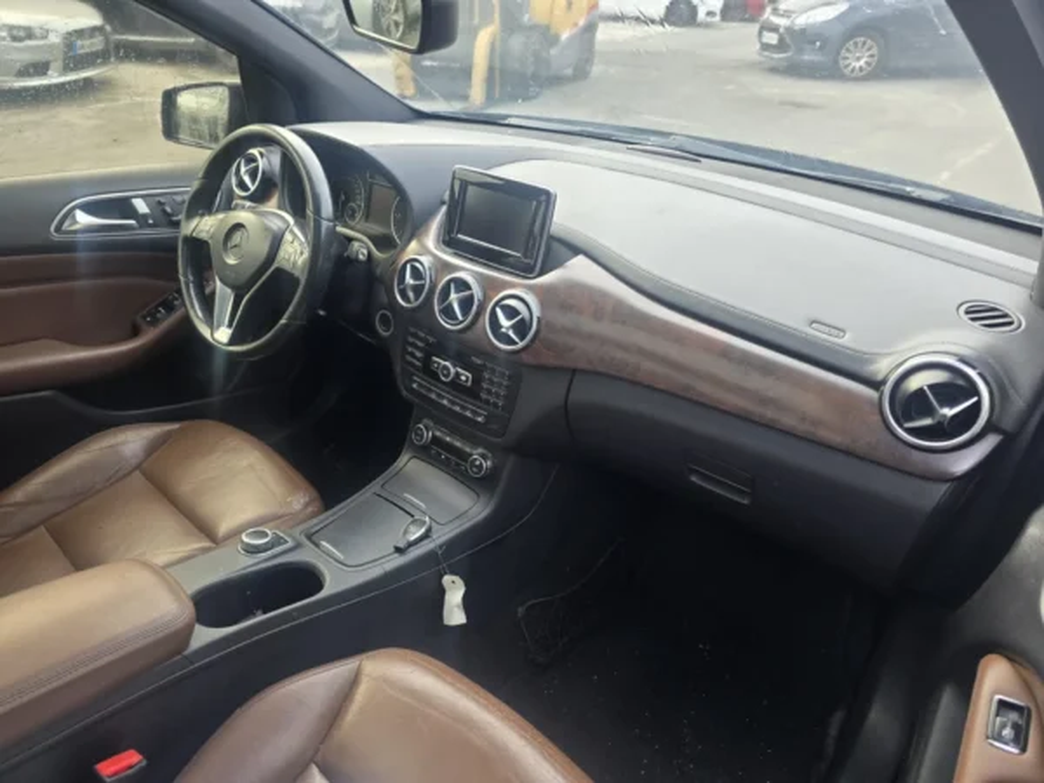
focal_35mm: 23
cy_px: 392
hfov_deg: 73.9
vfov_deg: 58.9
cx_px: 522
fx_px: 694
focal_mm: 6.3
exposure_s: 1/180
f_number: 1.7
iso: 100
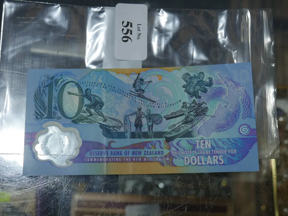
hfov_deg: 36.8
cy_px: 108
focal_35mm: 52
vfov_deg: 28.0
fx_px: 433
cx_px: 144
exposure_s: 1/125
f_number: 5.3
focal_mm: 26
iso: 200
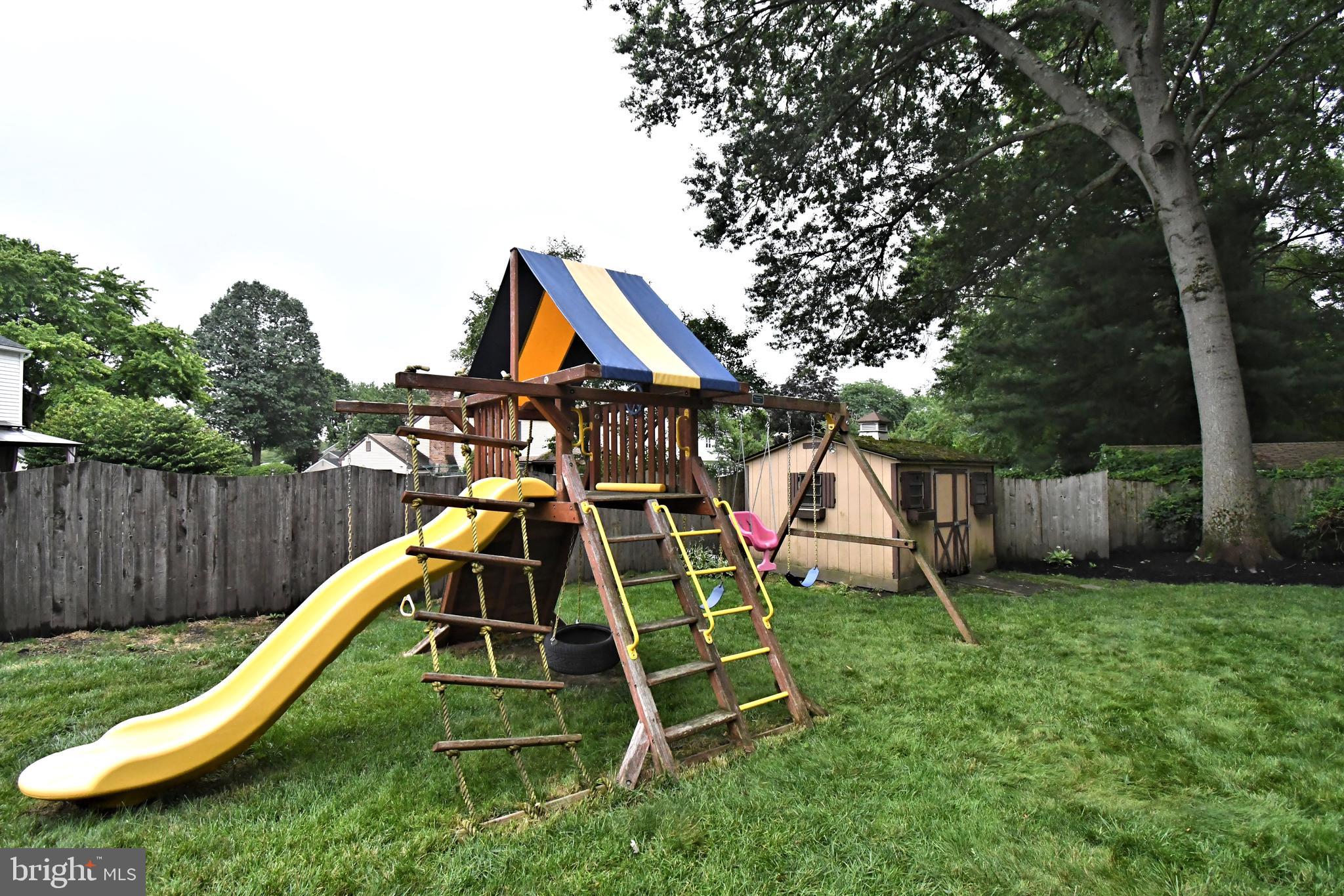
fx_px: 597
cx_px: 672
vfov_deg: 73.7
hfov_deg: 96.7
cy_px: 448
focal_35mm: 16
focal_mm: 11
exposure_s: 1/2000
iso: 4000
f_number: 6.3
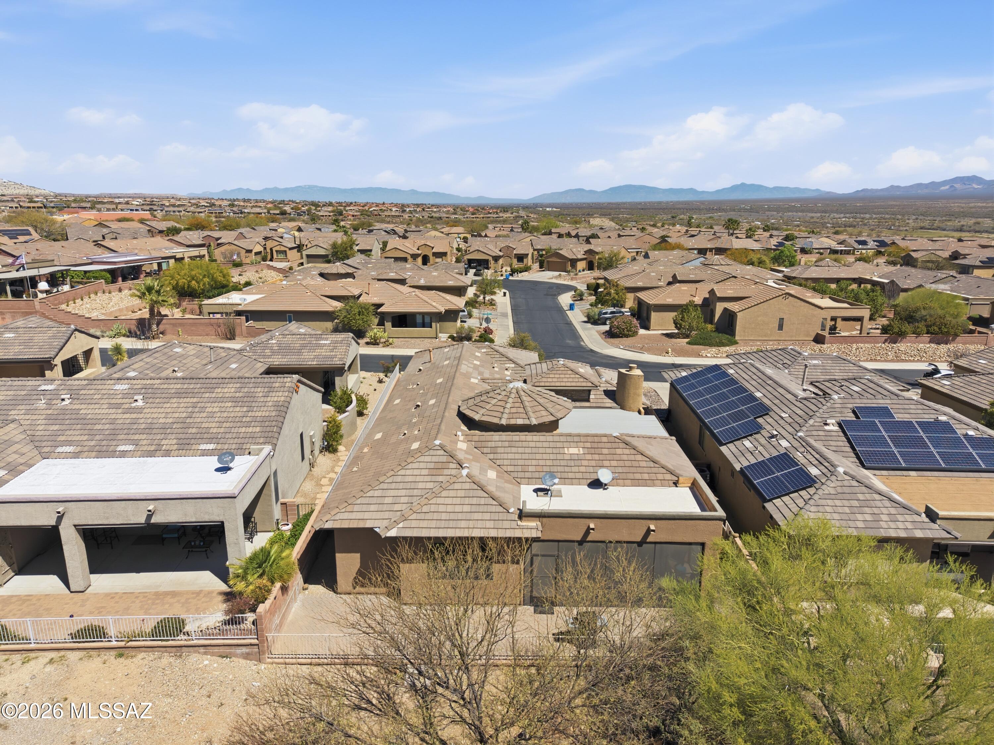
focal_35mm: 24
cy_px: 372
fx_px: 689
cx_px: 497
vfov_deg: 56.8
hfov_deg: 71.6
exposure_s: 1/6400
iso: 140
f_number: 1.8
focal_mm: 8.7
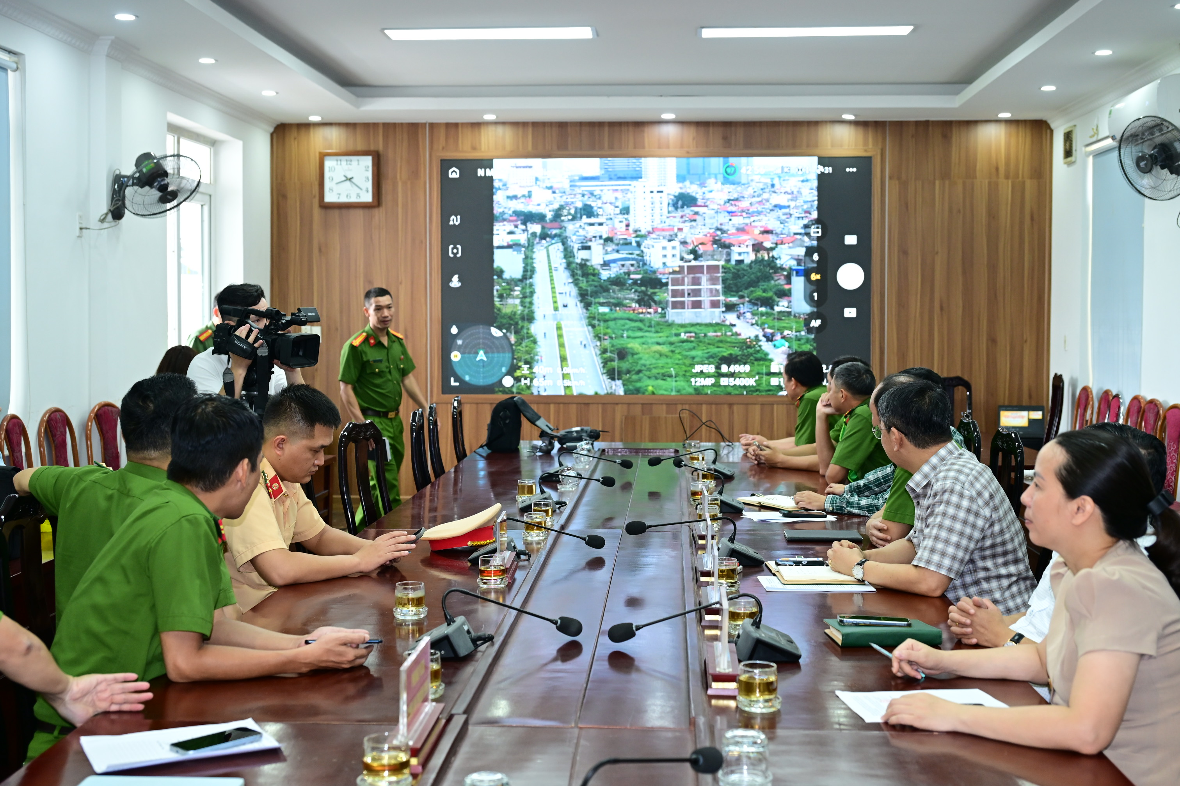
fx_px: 1442
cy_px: 393
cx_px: 590
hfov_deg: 44.5
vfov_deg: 30.5
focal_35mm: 44
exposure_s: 1/160
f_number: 4
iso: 1600
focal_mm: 44
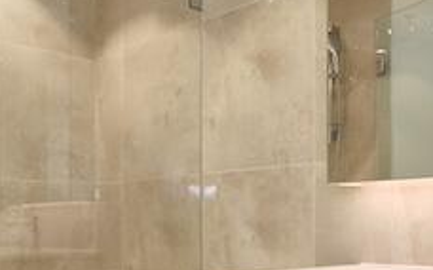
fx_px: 554
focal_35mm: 47
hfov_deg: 40.6
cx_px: 357
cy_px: 250
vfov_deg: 26.3
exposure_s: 1/15
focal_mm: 10
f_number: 7.1
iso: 400
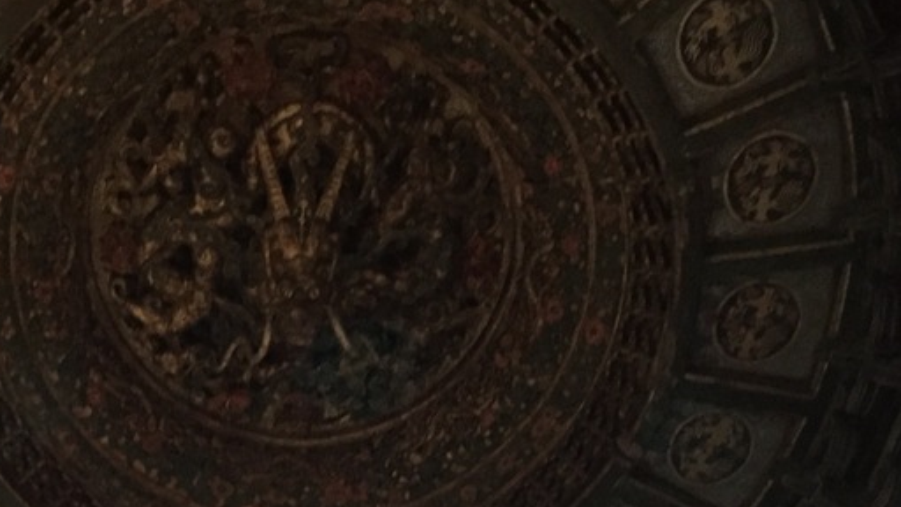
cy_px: 771
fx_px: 1768
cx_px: 326
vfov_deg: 15.1
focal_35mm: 74
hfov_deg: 28.5
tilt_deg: +53.7
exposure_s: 1/17
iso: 320
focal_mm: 4.15
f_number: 2.2
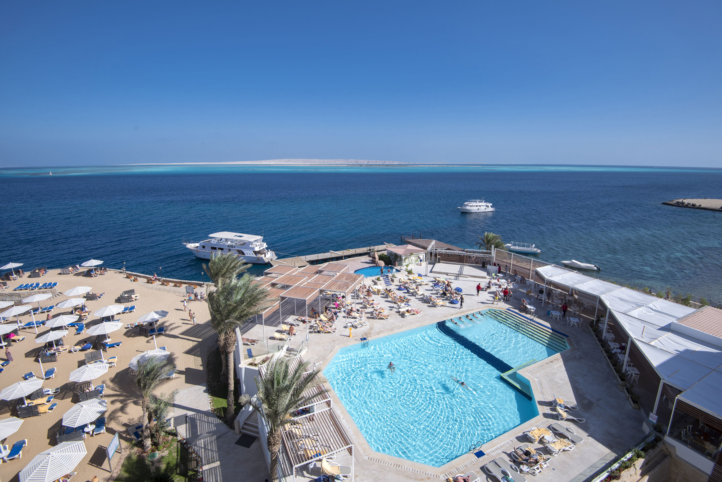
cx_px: 361
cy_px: 241
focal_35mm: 16
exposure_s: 1/640
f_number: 6.3
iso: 64
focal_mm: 16
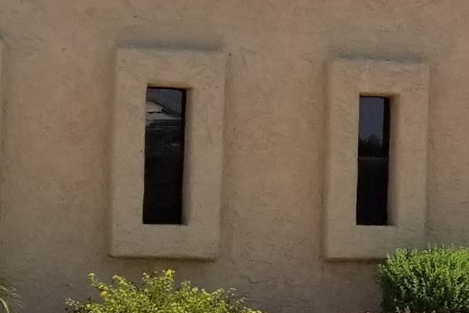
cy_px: 140
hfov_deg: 11.4
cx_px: 1095
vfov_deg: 9.1
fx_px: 1967
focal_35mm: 151
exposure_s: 1/2736
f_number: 1.7
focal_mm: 4.25
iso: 50
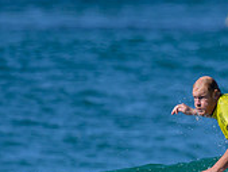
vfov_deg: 0.4
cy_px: 201
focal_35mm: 3631
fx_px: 23933
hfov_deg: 0.5
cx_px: 260
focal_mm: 800
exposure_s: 1/2000
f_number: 6.3
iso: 320
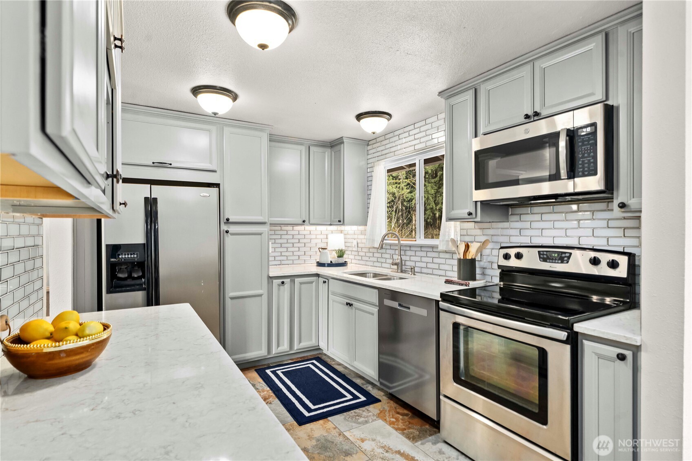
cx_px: 346
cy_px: 230
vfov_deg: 67.4
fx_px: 346
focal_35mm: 18
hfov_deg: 90.0
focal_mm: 18
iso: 1000
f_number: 6.7
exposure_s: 1/6
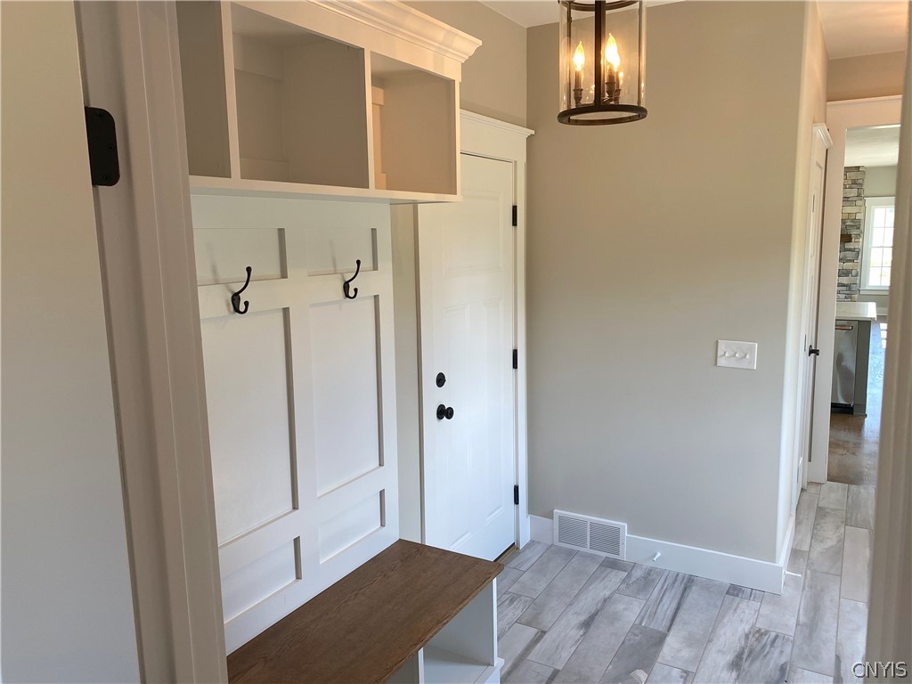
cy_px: 342
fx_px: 685
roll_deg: +1.5
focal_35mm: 26
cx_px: 456
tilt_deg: -8.6
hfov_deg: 67.3
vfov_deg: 53.1
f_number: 1.8
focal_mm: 4.25
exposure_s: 1/120
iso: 64
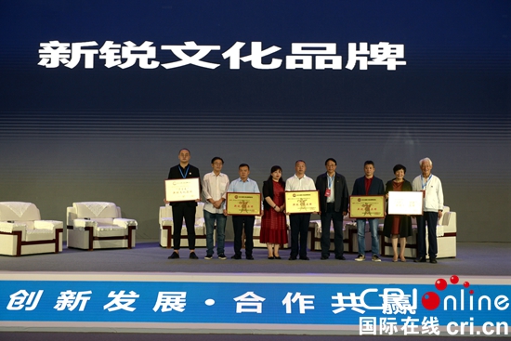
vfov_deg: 27.0
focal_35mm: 50
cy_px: 170
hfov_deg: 39.6
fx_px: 710
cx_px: 256
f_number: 4
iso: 800
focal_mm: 50
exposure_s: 1/400
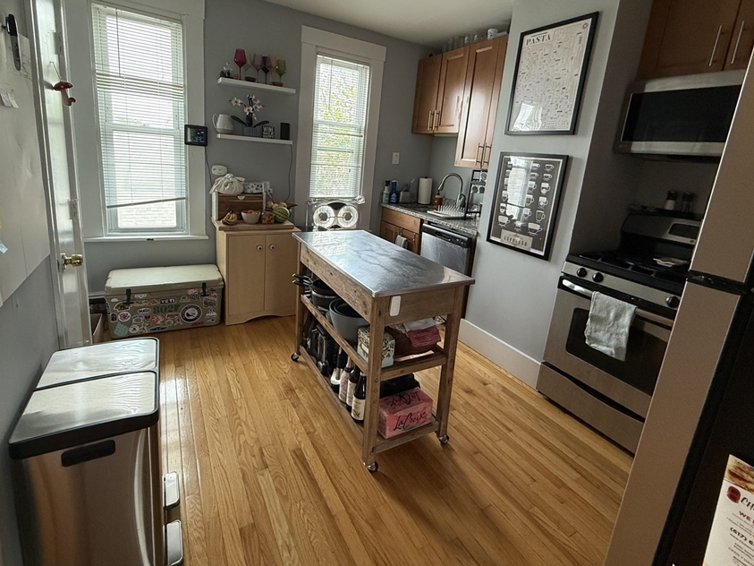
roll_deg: -5.2
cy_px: 234
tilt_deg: -11.8
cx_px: 369
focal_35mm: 17
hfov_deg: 91.0
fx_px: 370
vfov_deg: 74.1
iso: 250
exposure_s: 1/120
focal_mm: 2.22
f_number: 2.2
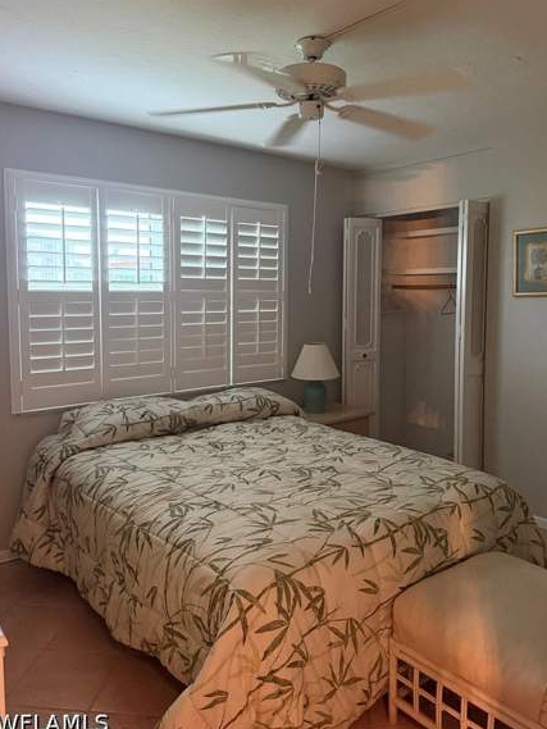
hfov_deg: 51.4
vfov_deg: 65.2
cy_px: 332
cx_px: 283
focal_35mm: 27
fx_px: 569
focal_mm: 6.76
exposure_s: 1/60
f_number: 1.78
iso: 800
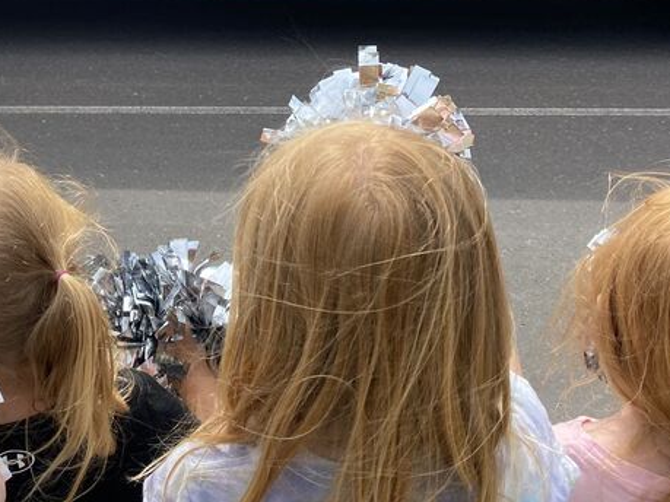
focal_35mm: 58
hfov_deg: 31.6
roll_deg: -1.6
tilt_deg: -12.6
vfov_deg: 24.0
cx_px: 61
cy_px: -10
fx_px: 1122
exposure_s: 1/1808
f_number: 1.8
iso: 32
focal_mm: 4.25
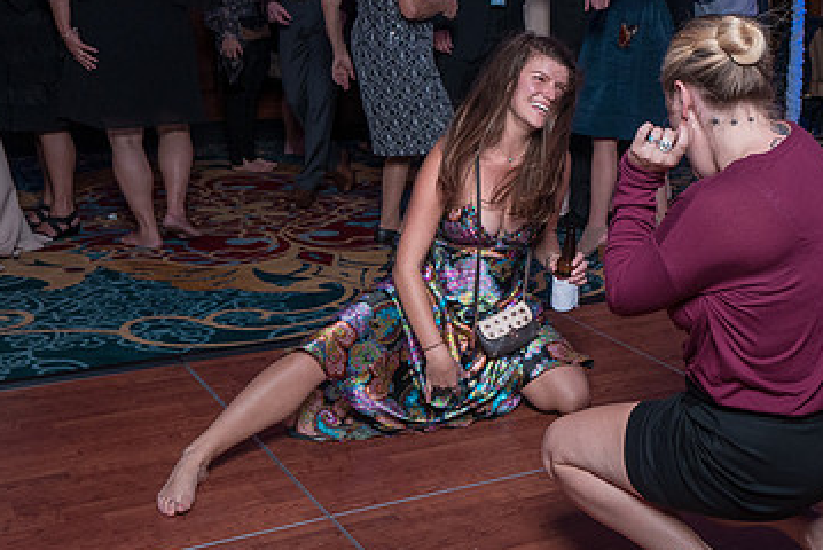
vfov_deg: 25.6
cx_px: 655
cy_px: 305
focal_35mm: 53
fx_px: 1213
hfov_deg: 36.3
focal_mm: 27
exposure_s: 1/200
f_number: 5.6
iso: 2000
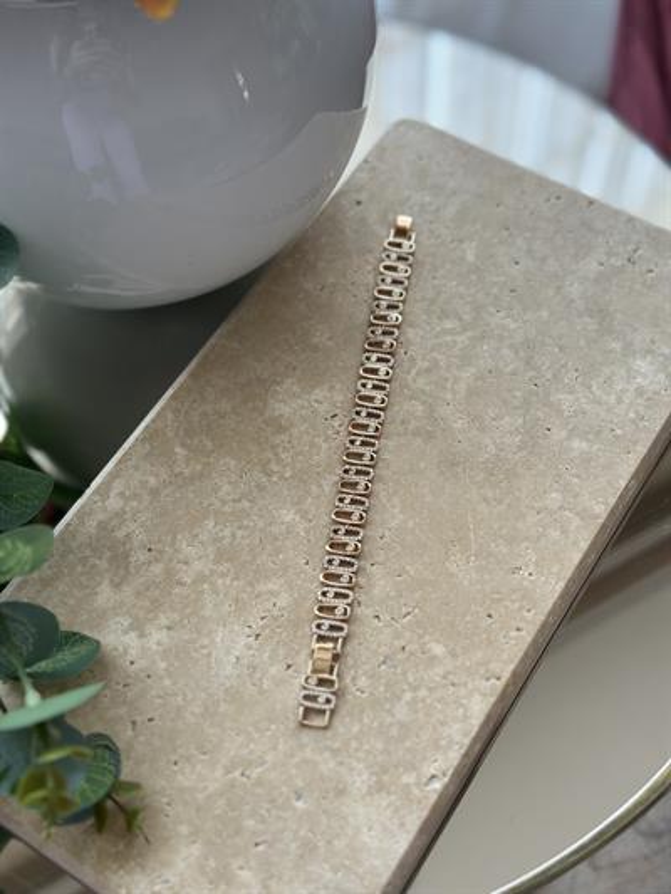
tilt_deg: -60.8
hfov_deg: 30.3
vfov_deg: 39.6
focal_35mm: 48
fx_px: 1240
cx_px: 336
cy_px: 447
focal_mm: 6.86
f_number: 1.78
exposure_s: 1/84
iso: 125
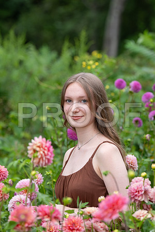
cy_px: 116
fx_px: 1066
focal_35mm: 165
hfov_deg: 8.3
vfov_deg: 12.5
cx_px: 78
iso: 640
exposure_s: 1/200
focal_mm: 165
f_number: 5
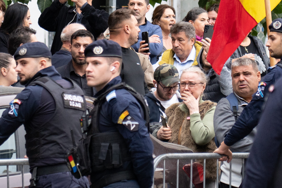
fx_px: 2826
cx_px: 190
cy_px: 84
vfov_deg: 3.8
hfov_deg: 5.7
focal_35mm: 361
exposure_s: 1/200
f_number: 4
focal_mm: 105
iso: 1600
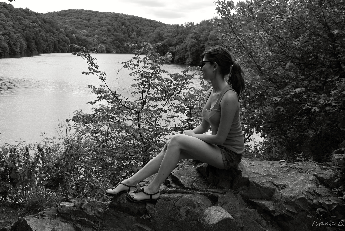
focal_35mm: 30
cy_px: 116
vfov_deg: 43.7
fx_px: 288
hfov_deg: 61.9
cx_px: 172
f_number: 7.1
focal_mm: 20
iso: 200
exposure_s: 1/200
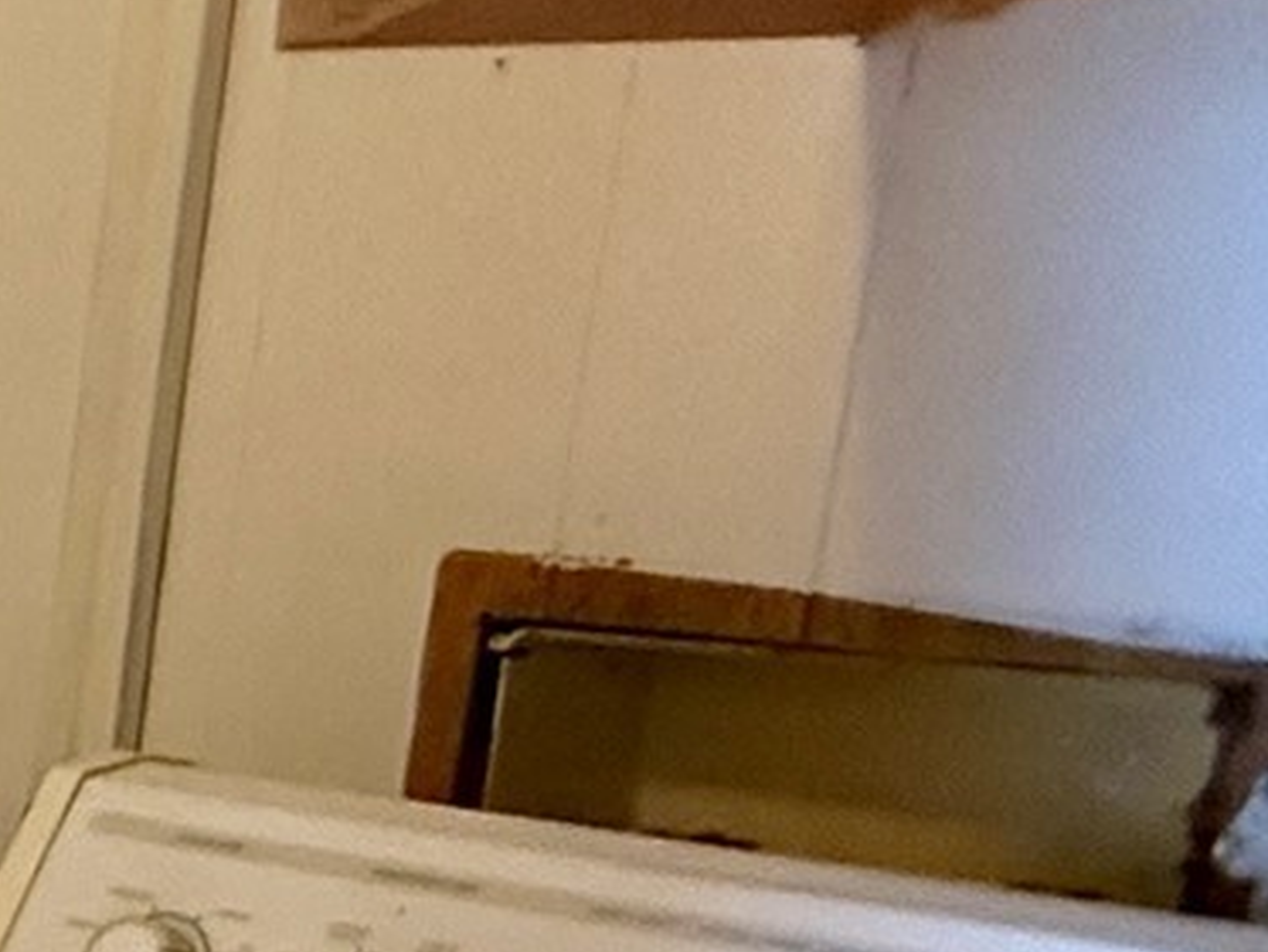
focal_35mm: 72
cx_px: -1880
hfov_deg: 14.6
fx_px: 2638
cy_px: 952
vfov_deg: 19.8
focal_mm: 2.22
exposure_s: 1/60
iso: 800
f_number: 2.2
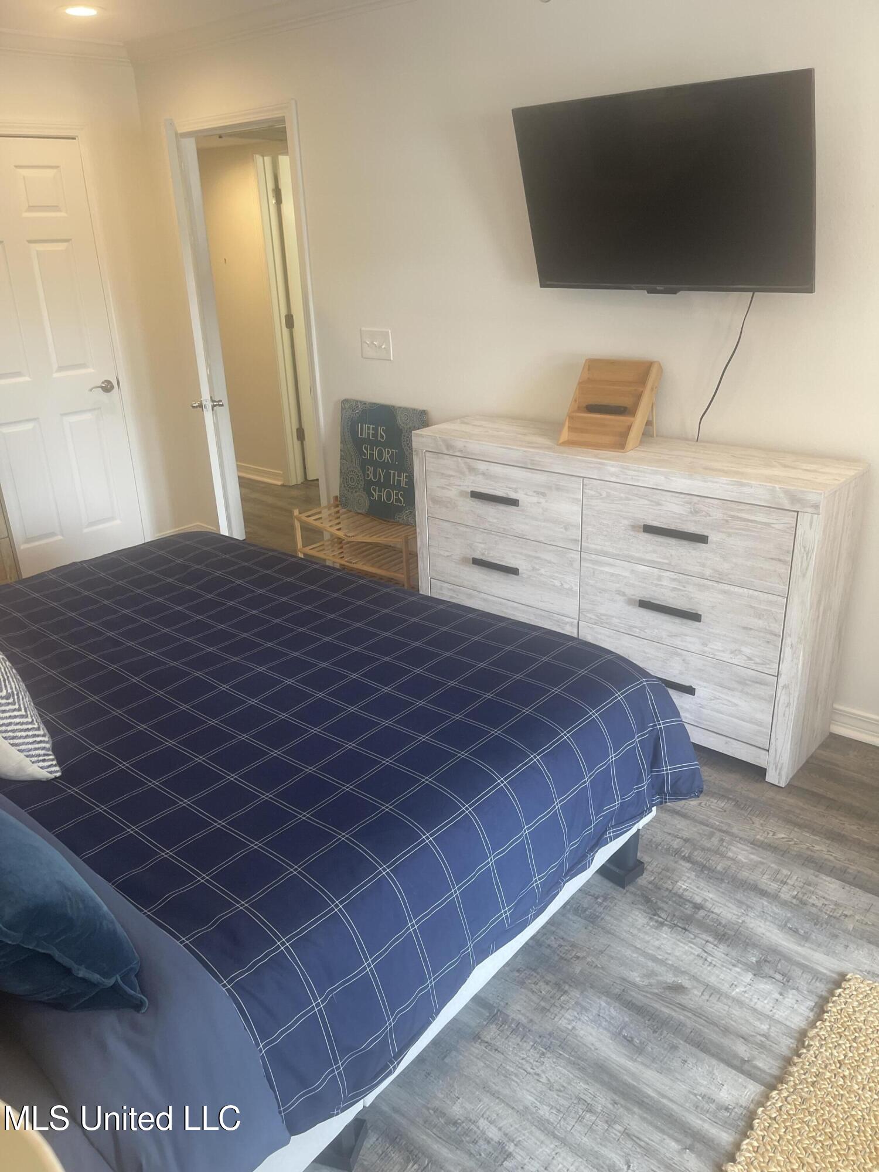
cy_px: 586
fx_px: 846
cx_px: 440
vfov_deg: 69.4
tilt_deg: -22.3
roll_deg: +3.6
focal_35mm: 25
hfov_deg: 54.9
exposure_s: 1/120
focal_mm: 5.1
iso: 125
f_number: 1.6
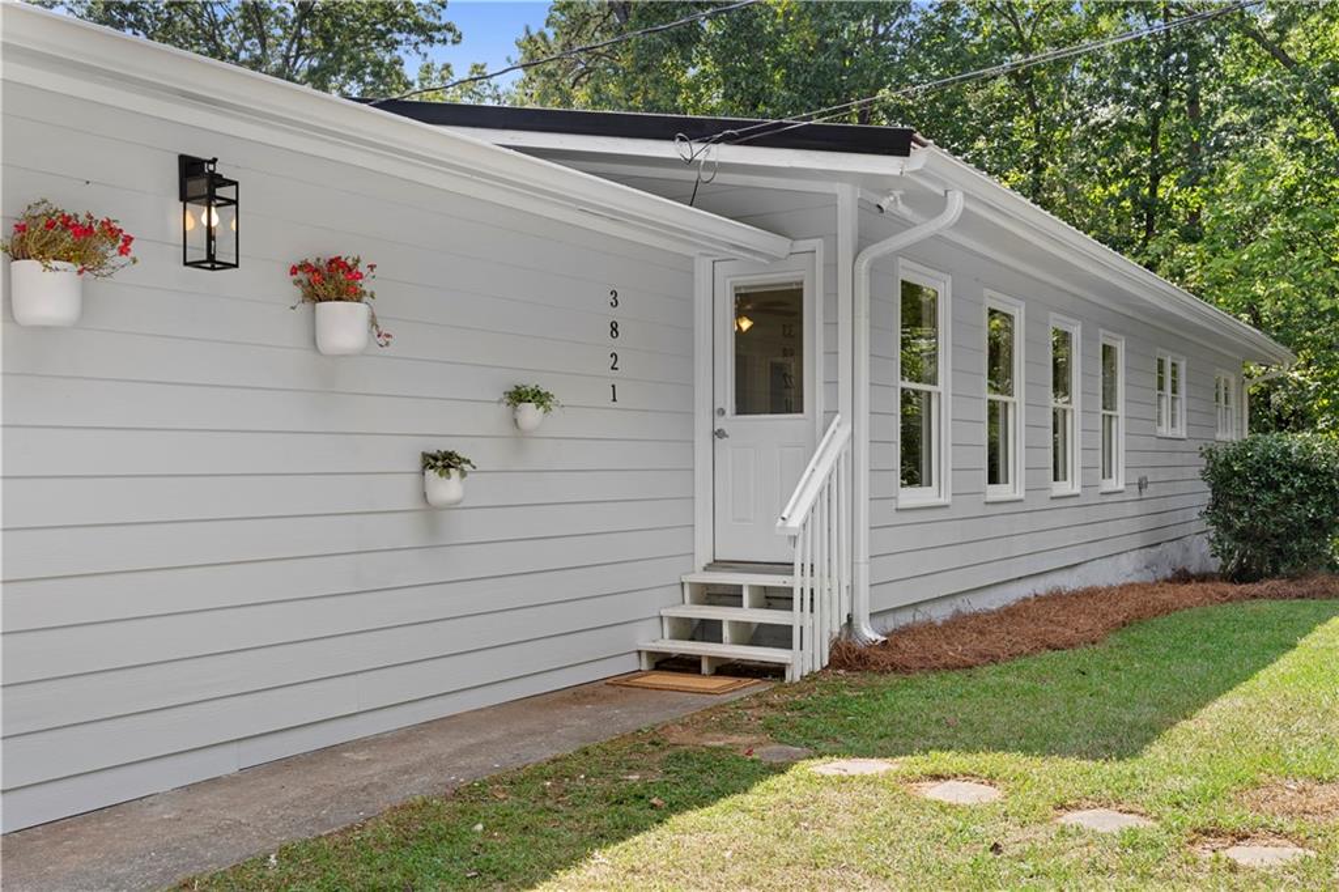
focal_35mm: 34
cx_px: 670
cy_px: 446
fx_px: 1264
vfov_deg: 38.9
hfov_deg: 55.8
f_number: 8
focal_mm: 34
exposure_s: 1/20
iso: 100
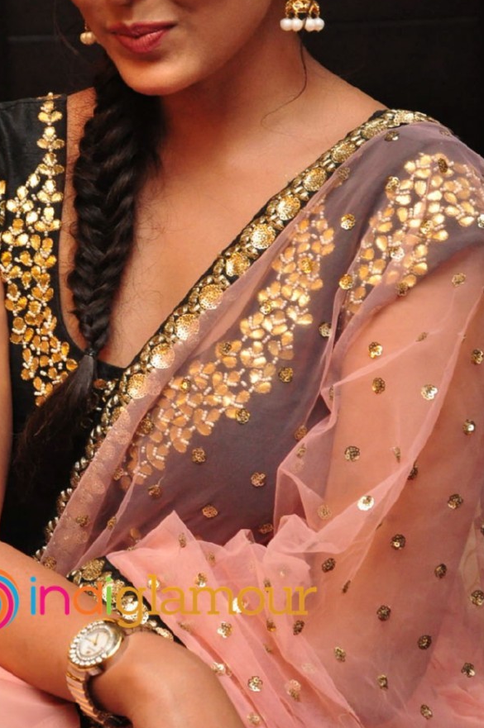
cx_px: 133
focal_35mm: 159
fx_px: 3215
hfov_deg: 8.6
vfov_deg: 12.9
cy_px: 228
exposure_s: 1/125
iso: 1600
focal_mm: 62
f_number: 7.1
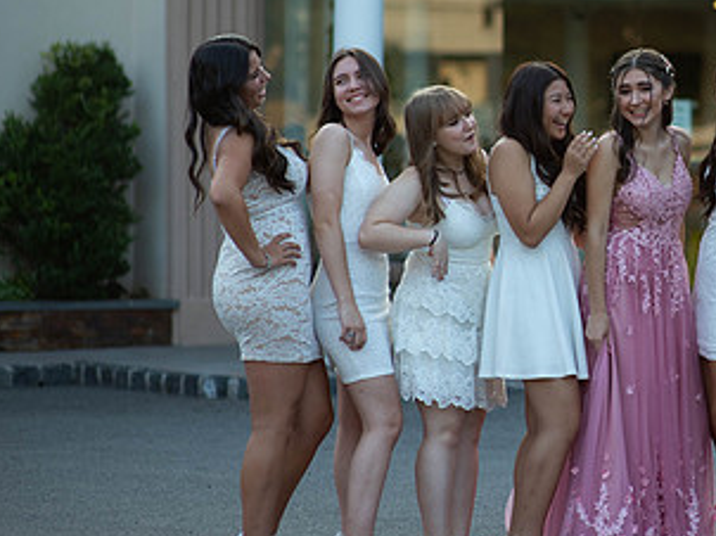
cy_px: 206
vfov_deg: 9.4
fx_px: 3245
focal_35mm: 157
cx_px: 669
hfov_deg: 12.5
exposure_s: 1/1000
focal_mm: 85
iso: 250
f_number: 2
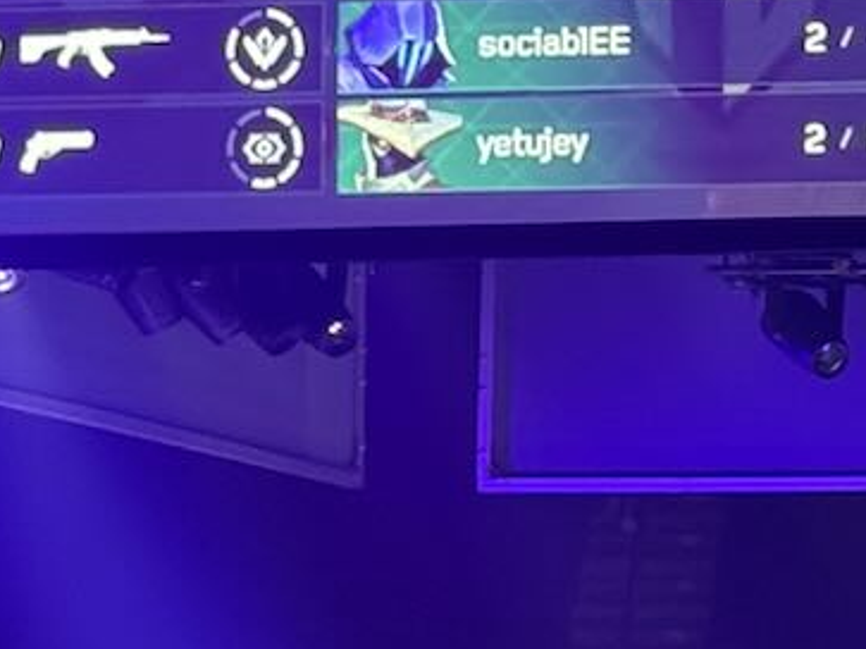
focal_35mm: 254
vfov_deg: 5.8
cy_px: 503
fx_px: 6352
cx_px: 1021
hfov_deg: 7.7
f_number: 1.78
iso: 250
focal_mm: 6.76
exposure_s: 1/60
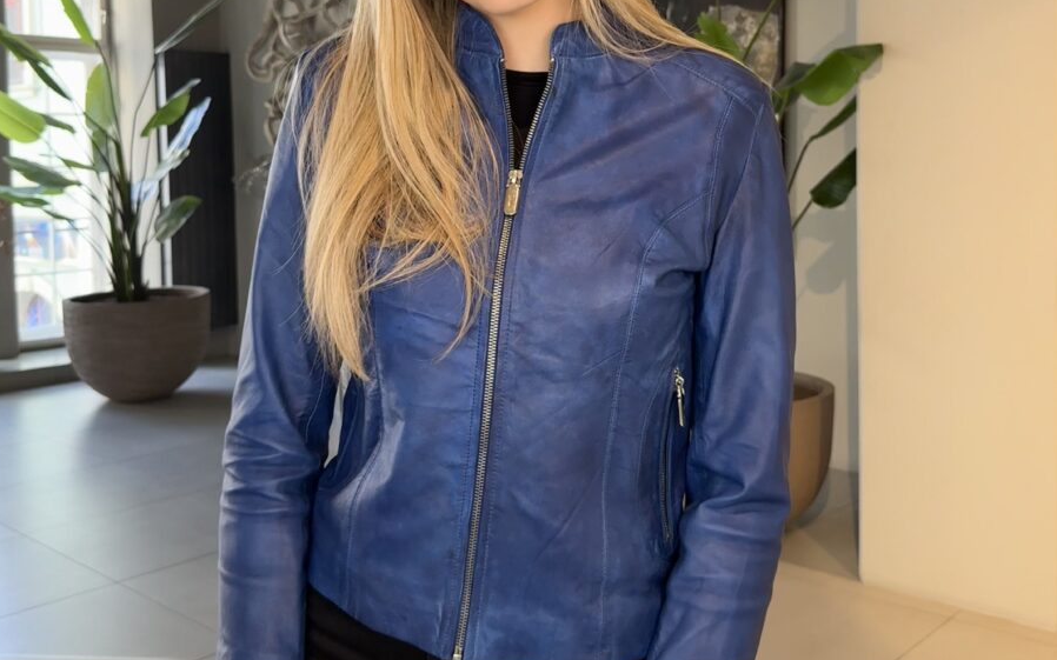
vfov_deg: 36.8
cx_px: 528
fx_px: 979
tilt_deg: -1.2
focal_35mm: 34
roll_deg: +1.4
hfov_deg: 56.7
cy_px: 209
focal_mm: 6.76
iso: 160
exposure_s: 1/100
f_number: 1.78
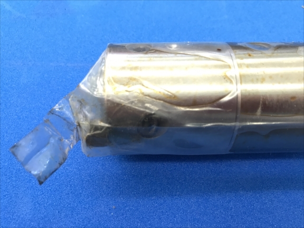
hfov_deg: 63.4
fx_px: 246
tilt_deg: -62.5
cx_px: 152
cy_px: 114
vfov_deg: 49.7
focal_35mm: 28
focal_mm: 3.99
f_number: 1.8
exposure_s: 1/20
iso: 40
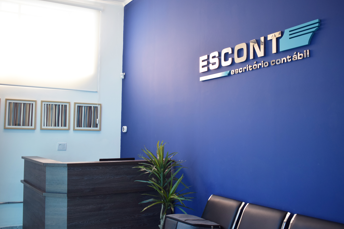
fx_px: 363
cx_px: 181
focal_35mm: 38
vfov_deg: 35.0
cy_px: 109
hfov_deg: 50.7
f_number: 4
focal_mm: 24
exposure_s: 1/60
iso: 500
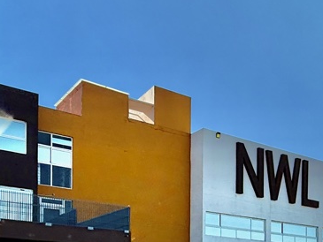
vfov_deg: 27.5
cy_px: 294
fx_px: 429
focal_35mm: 46
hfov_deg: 41.2
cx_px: 145
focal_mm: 2.22
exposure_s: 1/2092
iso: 50
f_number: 2.2
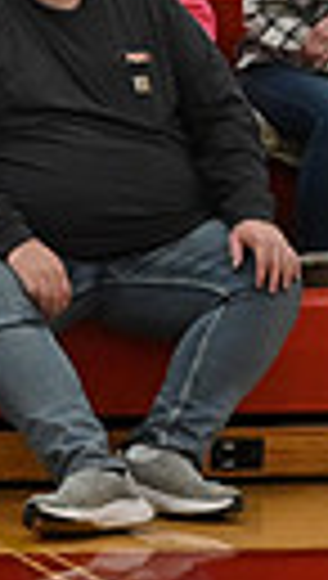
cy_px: 470
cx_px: -818
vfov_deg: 2.6
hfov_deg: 1.4
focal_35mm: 845
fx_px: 13006
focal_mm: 120
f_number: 4
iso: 5000
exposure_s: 1/400
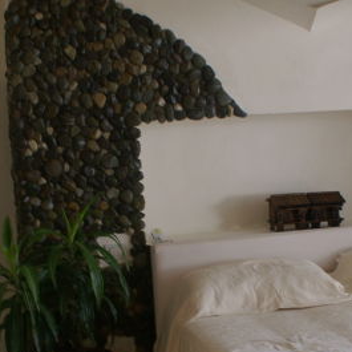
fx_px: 794
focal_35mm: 69
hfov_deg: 25.0
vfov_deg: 24.8
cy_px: 257
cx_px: 168
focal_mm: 18
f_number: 3.5
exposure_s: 1/15
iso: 400
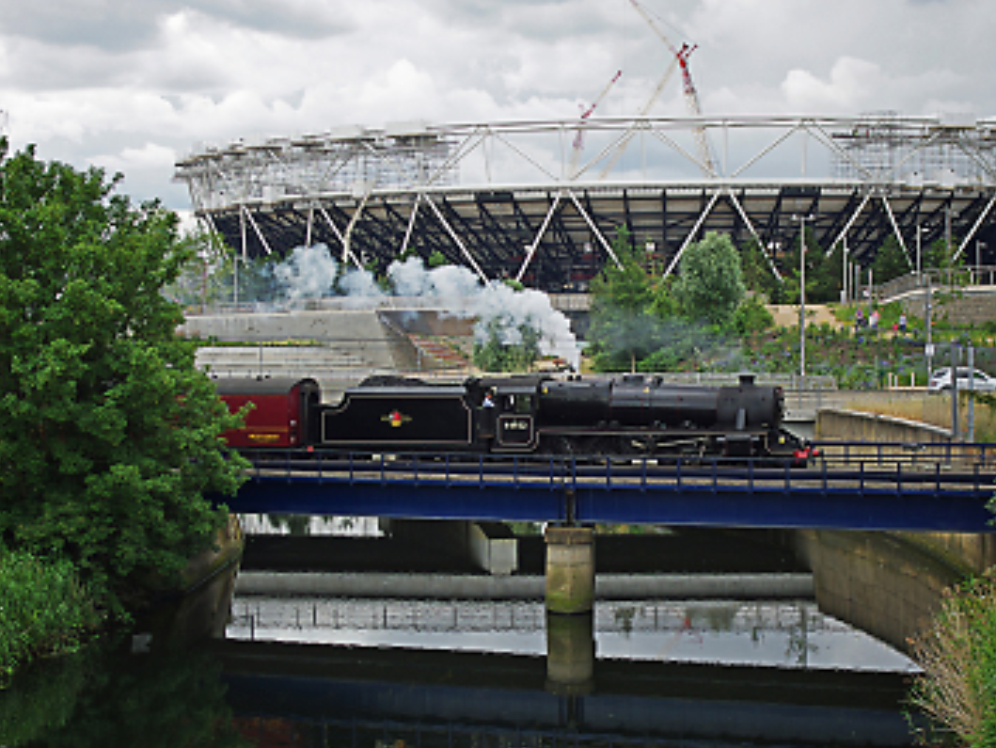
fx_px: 2182
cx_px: 471
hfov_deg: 25.7
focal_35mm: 76
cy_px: 343
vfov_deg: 19.4
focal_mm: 31
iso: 100
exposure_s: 1/400
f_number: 4.5
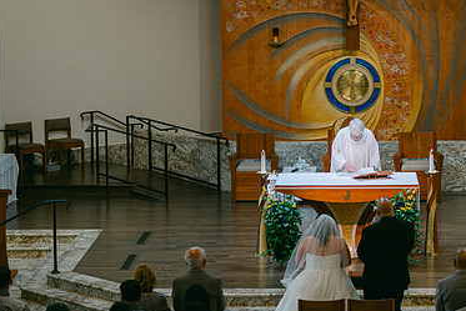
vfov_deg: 10.4
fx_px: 1709
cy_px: 71
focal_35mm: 132
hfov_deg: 15.5
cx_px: 349
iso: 125
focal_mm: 85
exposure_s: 1/125
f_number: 1.8
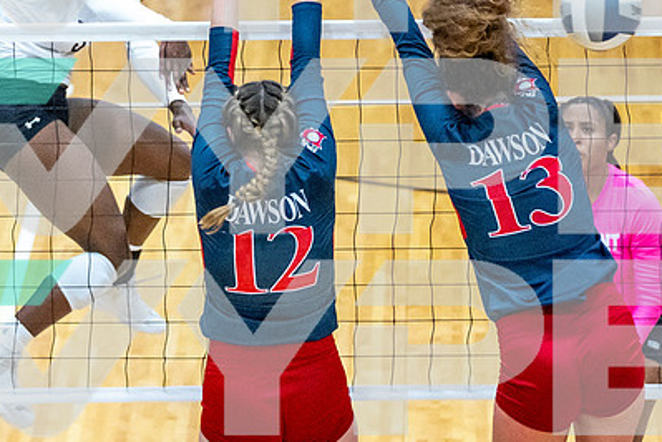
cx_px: 97
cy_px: 72
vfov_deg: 3.8
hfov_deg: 5.6
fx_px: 6711
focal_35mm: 365
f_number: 2.8
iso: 2000
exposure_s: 1/1600
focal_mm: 125
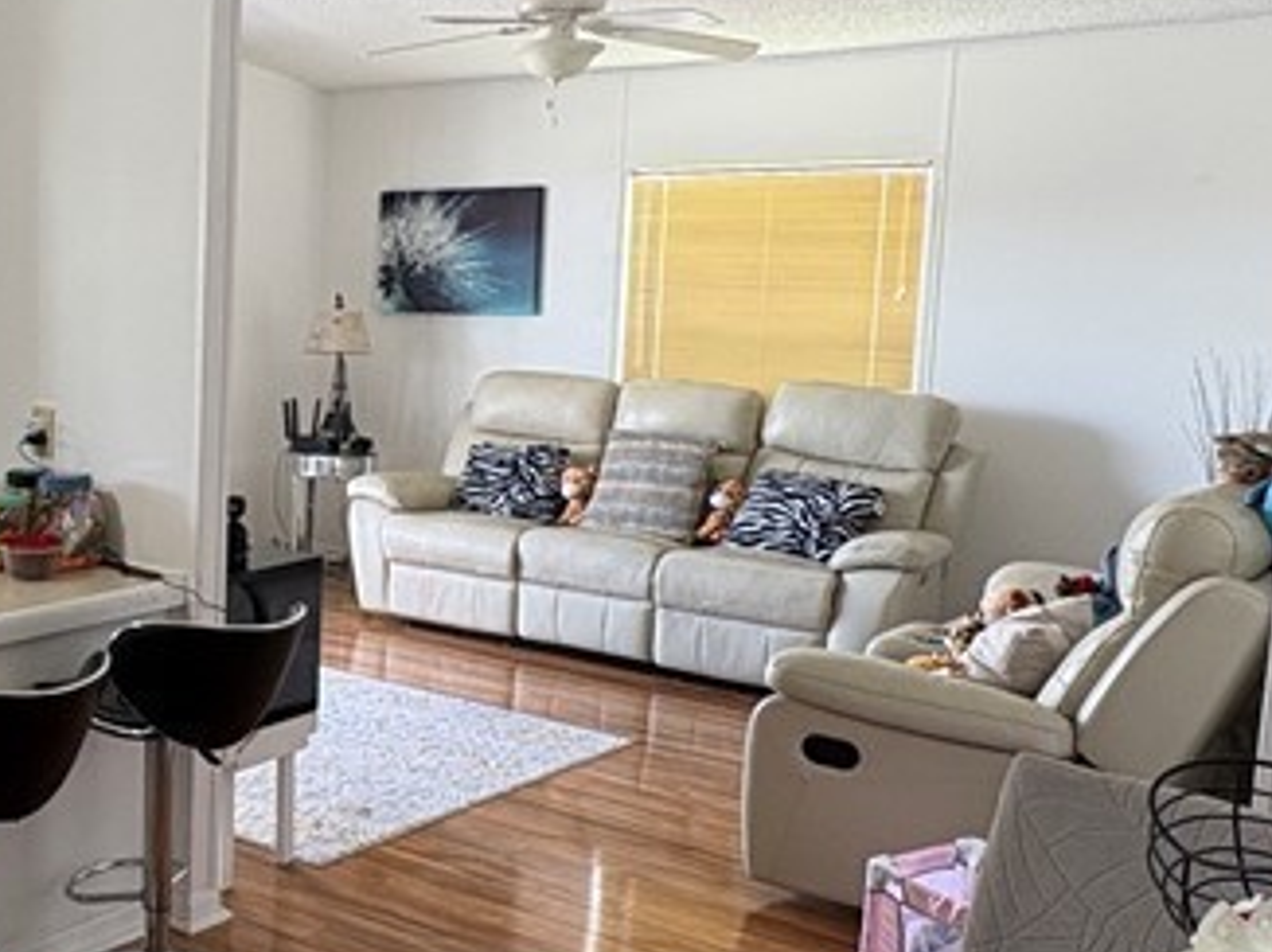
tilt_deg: -6.3
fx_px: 1616
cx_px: 8
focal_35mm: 44
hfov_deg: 38.3
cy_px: 441
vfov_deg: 32.8
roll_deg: -0.1
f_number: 2.2
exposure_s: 1/60
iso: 160
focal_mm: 2.22
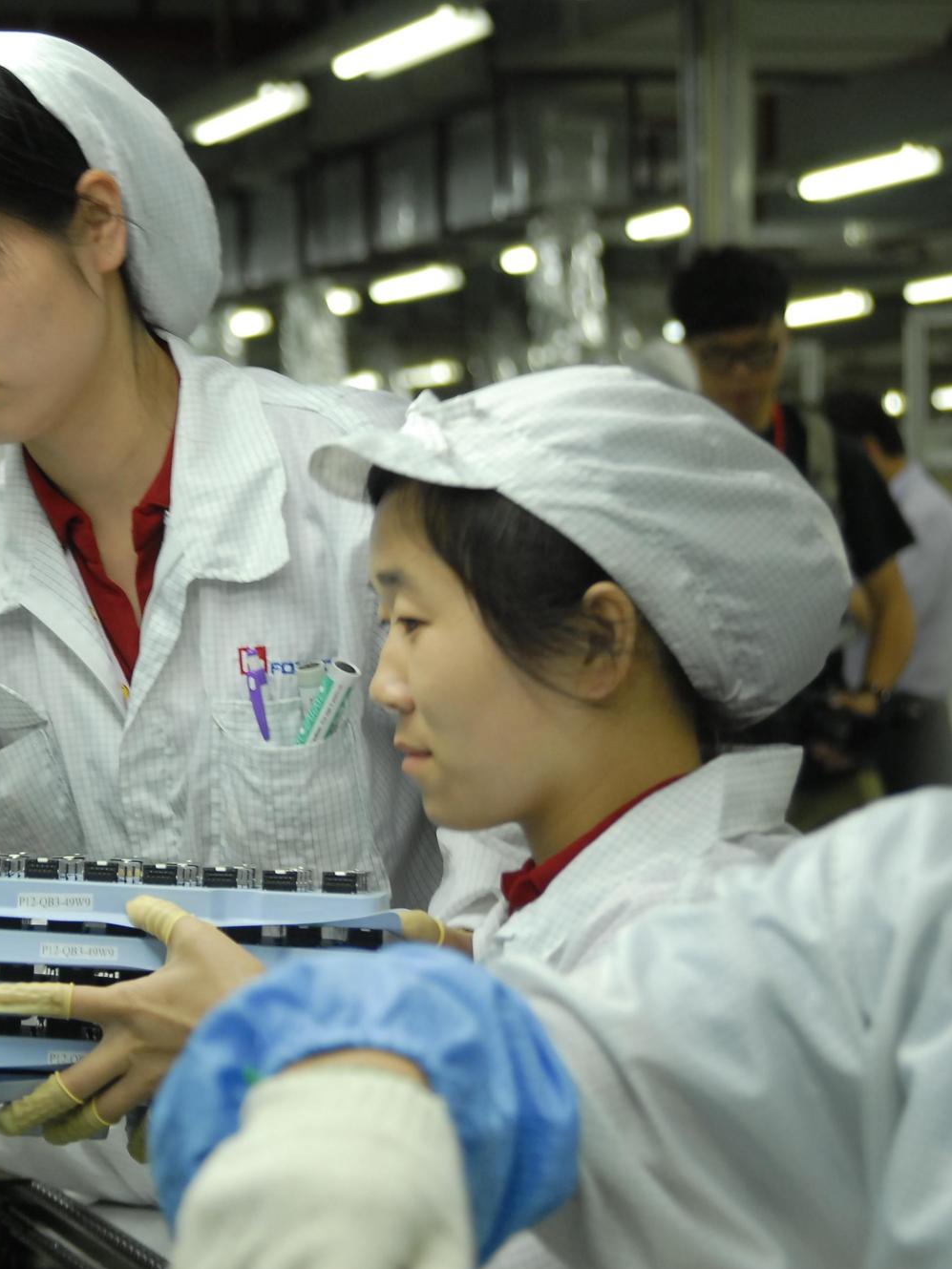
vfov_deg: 17.4
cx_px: 30
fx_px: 4143
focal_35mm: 113
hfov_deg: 13.0
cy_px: 638
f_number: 3.8
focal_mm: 52
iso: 400
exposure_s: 1/60
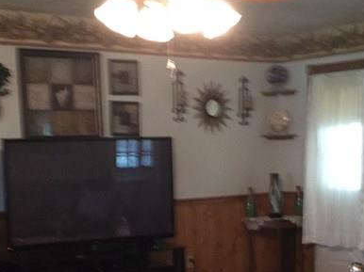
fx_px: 809
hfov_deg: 25.3
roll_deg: +0.0
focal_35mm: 77
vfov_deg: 18.8
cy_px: 251
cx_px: 226
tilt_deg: -7.8
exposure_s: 1/15
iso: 320
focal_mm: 4.15
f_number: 2.2
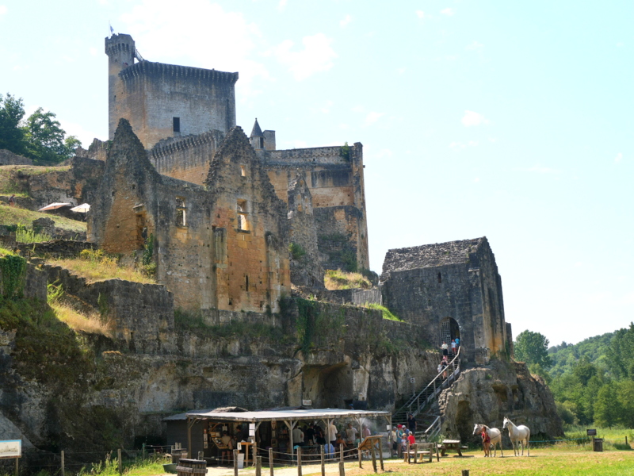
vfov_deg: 30.3
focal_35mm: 48
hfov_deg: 39.7
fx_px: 879
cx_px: 317
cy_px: 238
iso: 200
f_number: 9
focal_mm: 24
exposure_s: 1/400
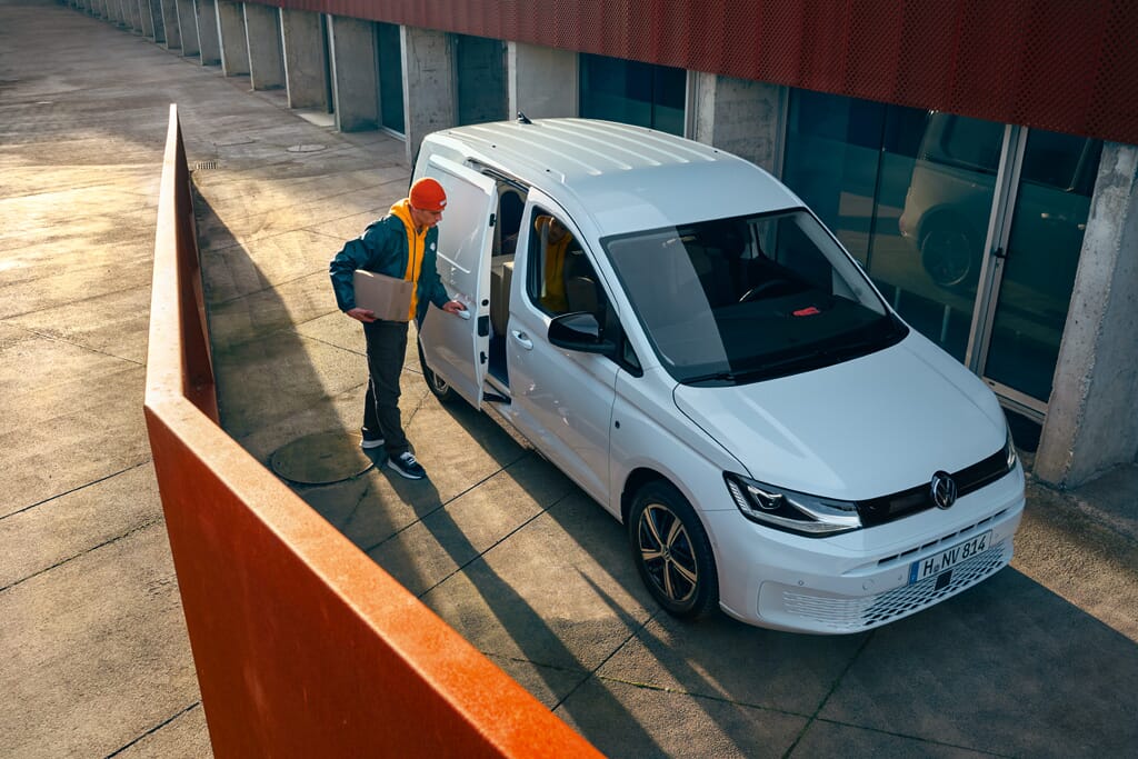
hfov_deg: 61.9
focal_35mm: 30
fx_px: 948
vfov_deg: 43.6
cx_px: 569
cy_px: 380
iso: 320
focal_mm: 30
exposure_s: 1/160
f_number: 8
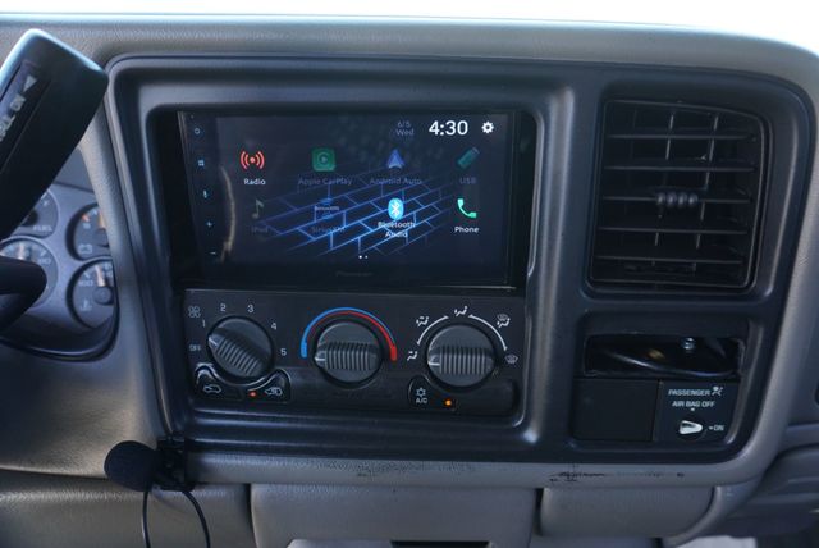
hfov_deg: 73.7
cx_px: 410
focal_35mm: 24
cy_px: 274
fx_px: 546
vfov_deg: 53.2
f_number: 4
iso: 250
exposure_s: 1/60
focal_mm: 16
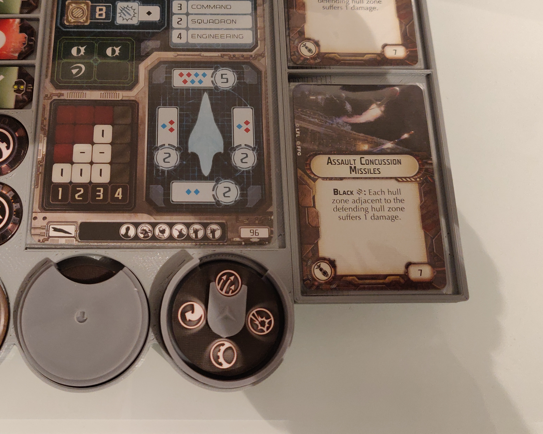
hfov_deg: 49.5
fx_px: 579
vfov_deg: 40.5
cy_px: 137
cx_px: 186
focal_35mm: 36
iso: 800
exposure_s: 1/25
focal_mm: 4.25
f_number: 1.7
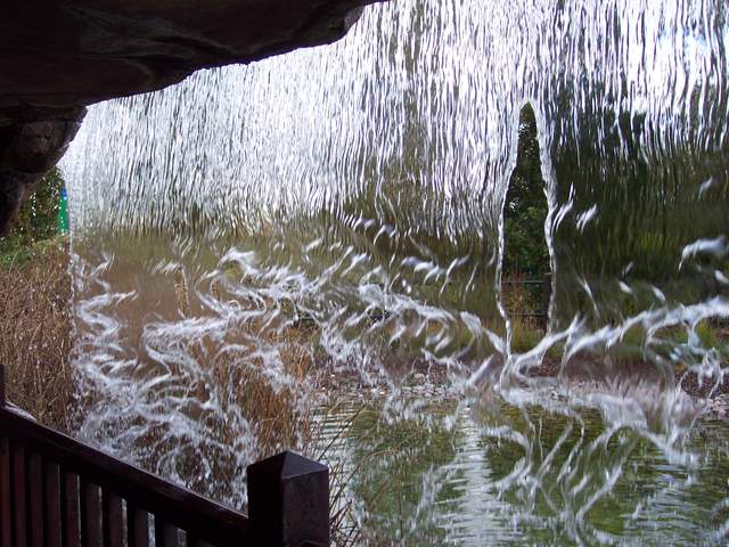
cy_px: 274
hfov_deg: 49.0
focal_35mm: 38
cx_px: 364
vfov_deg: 37.7
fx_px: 800
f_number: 2.8
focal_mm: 8
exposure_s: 1/350
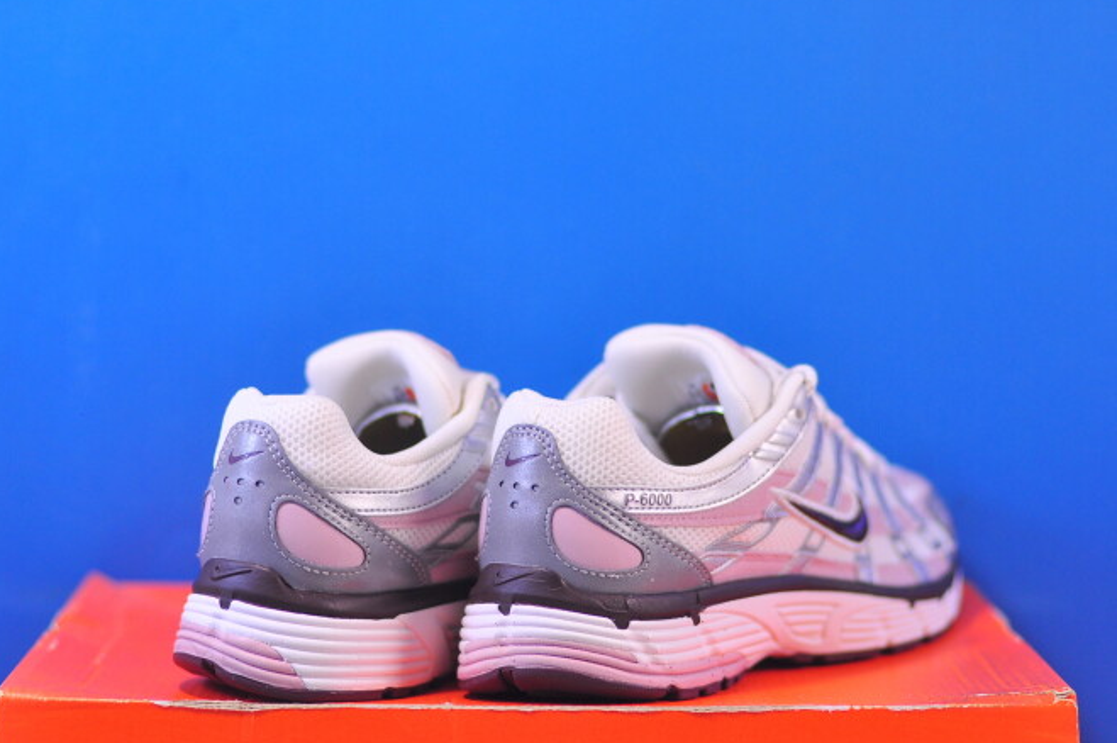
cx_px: 534
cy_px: 344
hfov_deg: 22.4
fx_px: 2821
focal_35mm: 91
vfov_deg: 15.0
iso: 250
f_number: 2.2
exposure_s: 1/320
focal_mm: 50
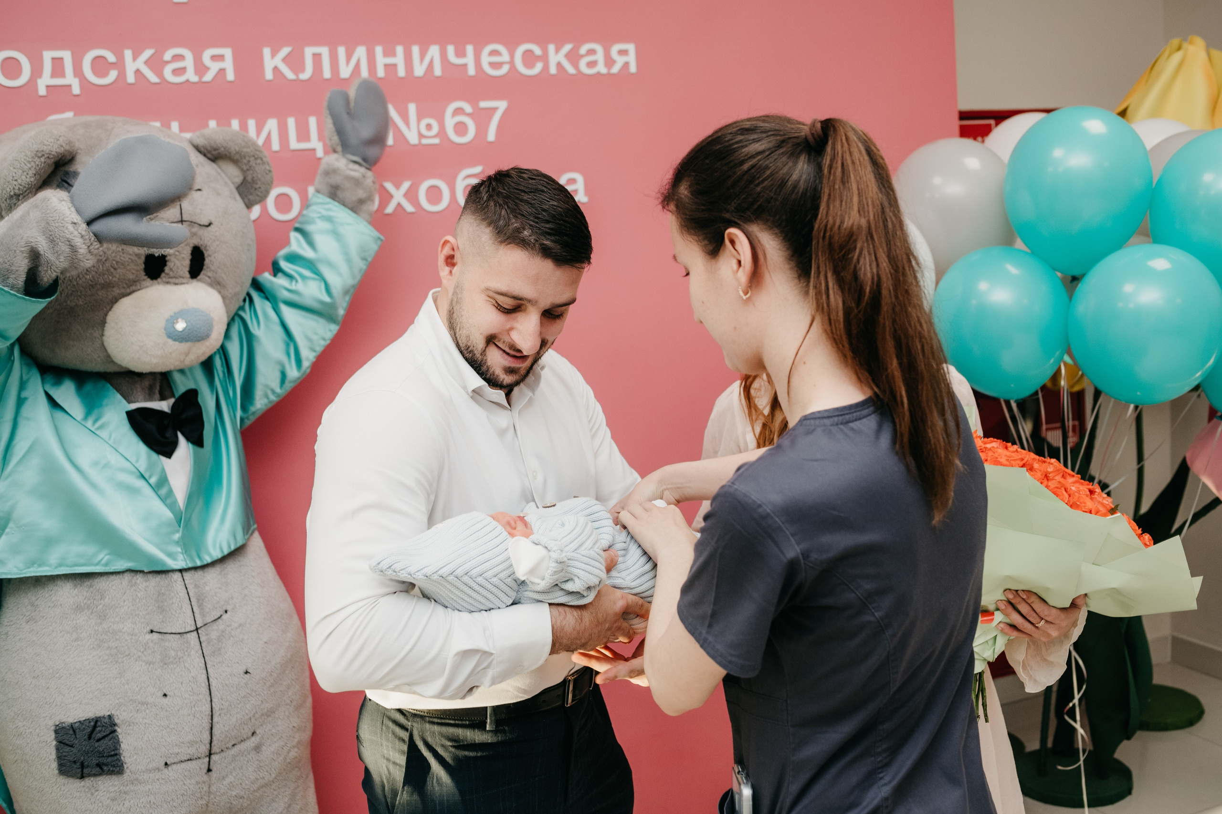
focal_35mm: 35
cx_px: 611
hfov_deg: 54.3
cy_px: 407
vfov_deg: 37.7
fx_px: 1191
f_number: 4
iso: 640
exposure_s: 1/160
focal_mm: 35
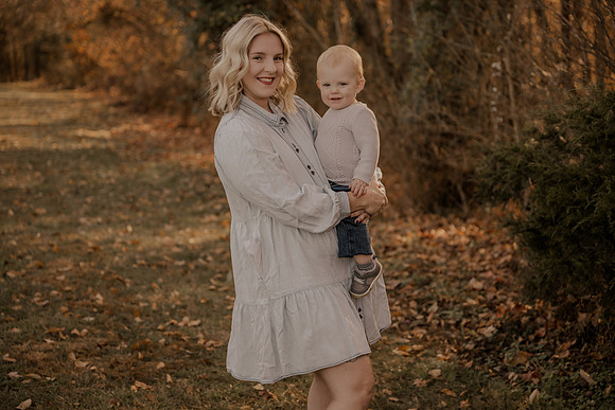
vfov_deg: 19.5
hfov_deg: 28.8
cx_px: 308
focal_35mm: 70
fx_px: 1196
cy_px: 205
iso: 200
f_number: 2.8
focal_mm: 70
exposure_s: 1/320
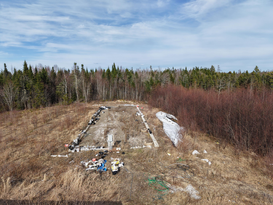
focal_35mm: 24
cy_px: 102
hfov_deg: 71.6
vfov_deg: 56.8
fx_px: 189
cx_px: 136
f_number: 1.8
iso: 130
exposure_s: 1/3200
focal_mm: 8.67
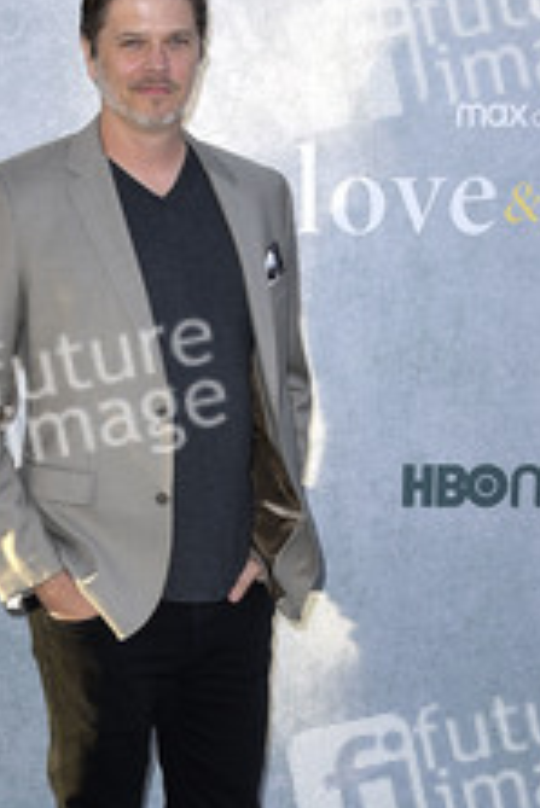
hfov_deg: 22.1
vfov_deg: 32.4
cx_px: 147
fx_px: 1370
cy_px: 587
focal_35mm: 61
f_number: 6.3
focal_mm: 34
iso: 250
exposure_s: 1/250
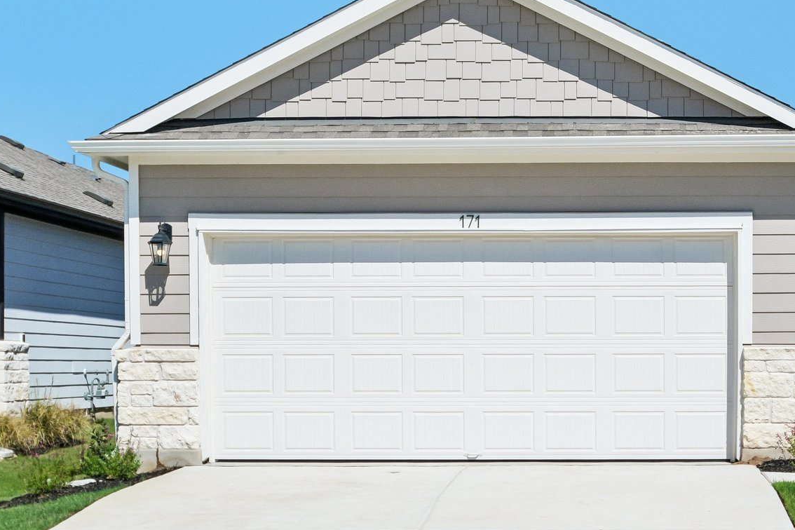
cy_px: 326
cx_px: 609
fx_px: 1435
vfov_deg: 20.9
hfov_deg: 30.4
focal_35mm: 65
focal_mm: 24
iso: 400
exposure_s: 1/2000
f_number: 8
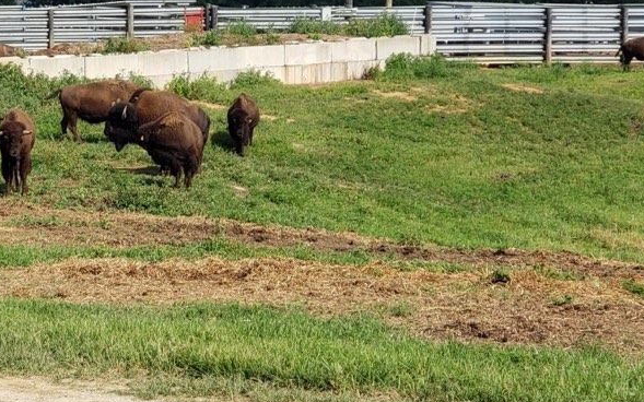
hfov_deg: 15.7
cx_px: 7
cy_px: 166
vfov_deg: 10.0
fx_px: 2299
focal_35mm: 131
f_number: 2.4
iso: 32
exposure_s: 1/624
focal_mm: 6
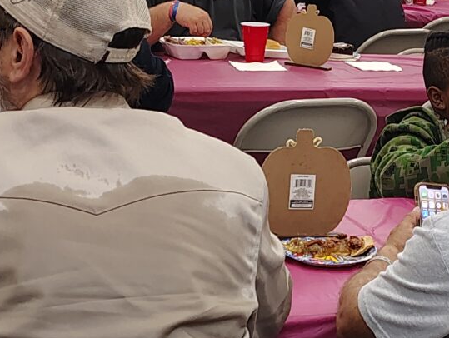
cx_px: 403
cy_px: 171
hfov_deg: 17.0
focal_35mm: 114
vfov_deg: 13.0
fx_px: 1481
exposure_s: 1/120
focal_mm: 5.56
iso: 847
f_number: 1.8
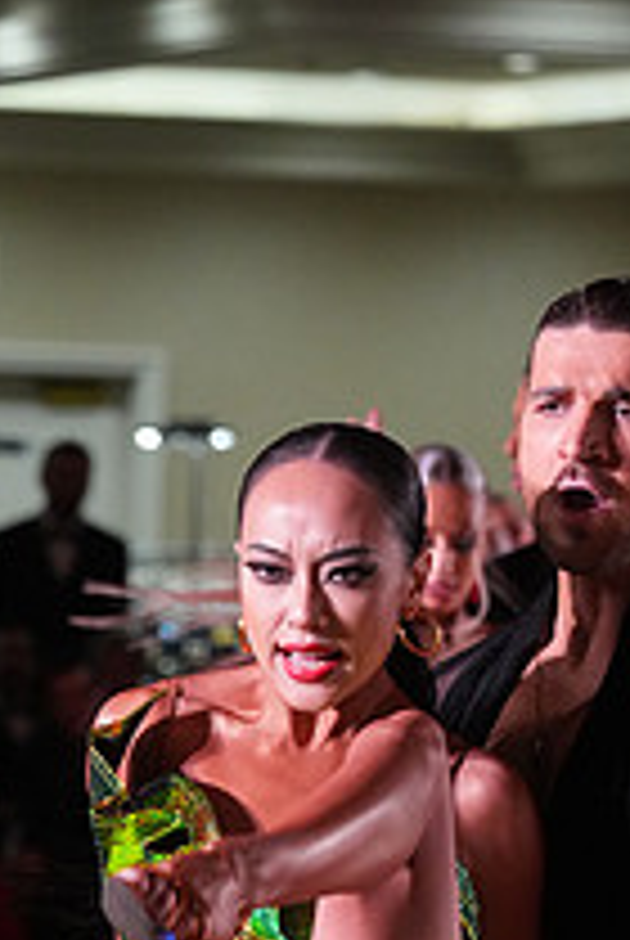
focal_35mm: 410
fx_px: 10726
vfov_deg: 5.0
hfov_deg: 3.4
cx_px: 421
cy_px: 1187
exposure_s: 1/200
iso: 4000
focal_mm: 148
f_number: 5.6
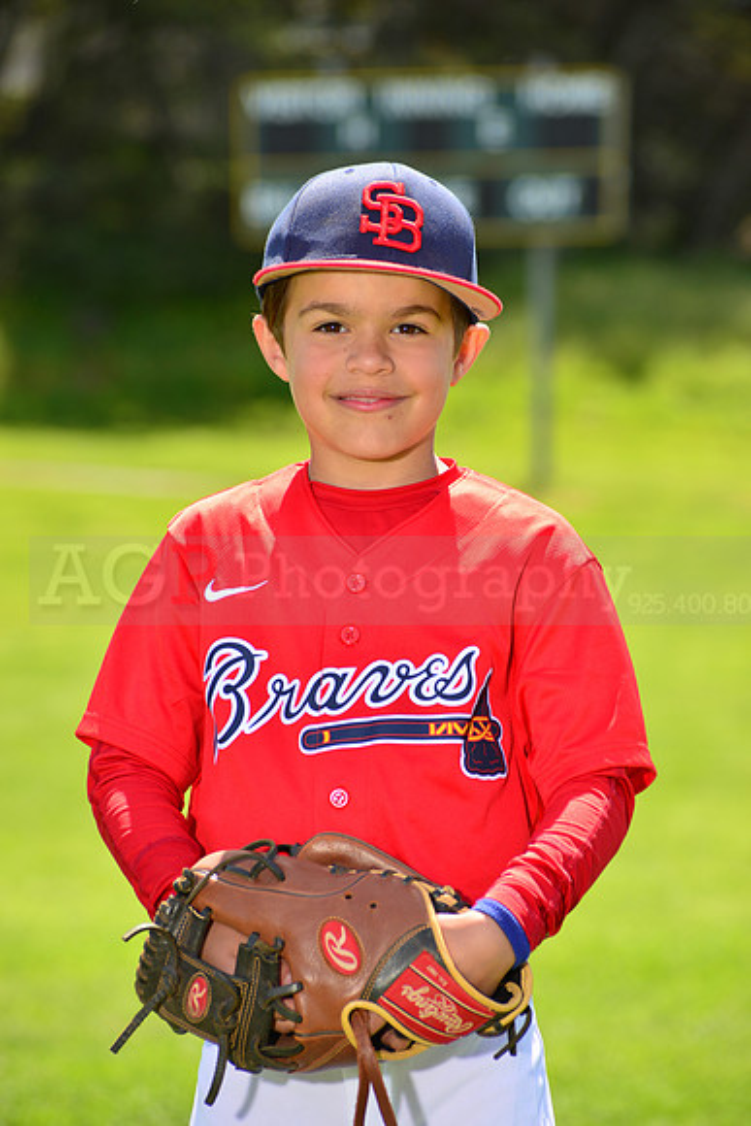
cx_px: 376
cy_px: 563
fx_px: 6254
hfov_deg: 6.9
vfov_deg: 10.3
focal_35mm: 200
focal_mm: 200
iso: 200
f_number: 8
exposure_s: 1/250
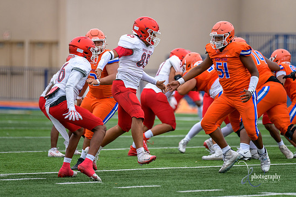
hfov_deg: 6.4
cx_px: 139
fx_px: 2632
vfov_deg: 4.3
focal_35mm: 320
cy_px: 96
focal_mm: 300
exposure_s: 1/1000
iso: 500
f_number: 2.8
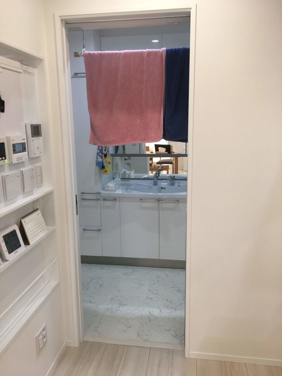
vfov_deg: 61.7
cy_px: 188
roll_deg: +0.7
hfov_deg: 48.2
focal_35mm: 29
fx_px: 315
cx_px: 141
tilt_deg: -11.7
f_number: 2.2
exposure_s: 1/30
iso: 40
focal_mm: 4.15
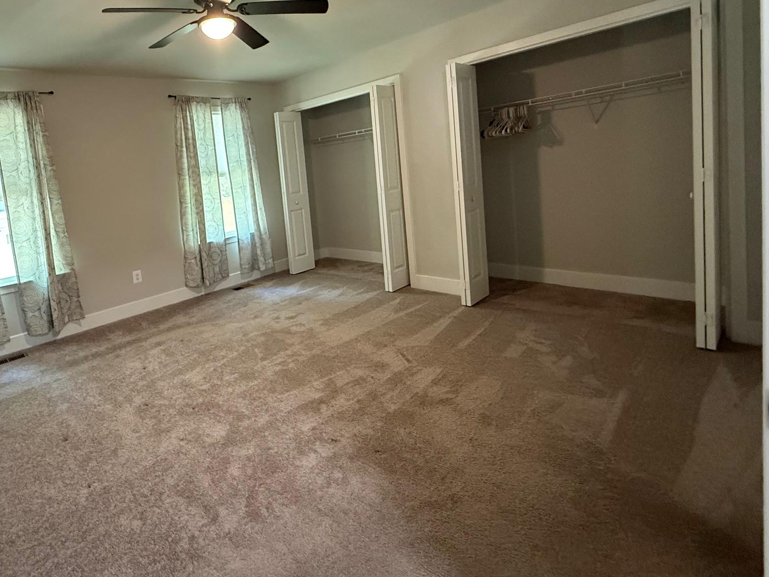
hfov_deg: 81.6
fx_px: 422
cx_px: 252
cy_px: 209
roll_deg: +6.1
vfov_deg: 67.4
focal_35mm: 19
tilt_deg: -4.7
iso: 640
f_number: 2.2
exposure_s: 1/60
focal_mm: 2.22
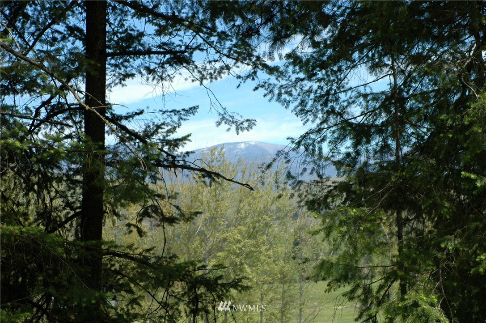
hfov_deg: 19.5
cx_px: 243
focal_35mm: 105
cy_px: 162
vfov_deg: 13.0
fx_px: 1416
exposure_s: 1/160
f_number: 6.3
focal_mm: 70
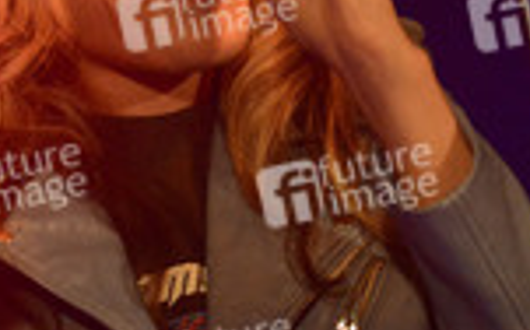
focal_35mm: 518
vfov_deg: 2.5
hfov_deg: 4.1
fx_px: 7474
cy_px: 98
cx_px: 254
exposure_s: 1/250
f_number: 2.8
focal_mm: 170
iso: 8063
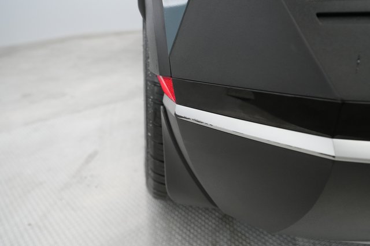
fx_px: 288
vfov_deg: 46.4
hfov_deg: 65.5
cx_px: 185
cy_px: 123
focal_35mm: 28
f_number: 5
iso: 4000
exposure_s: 1/100
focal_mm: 28
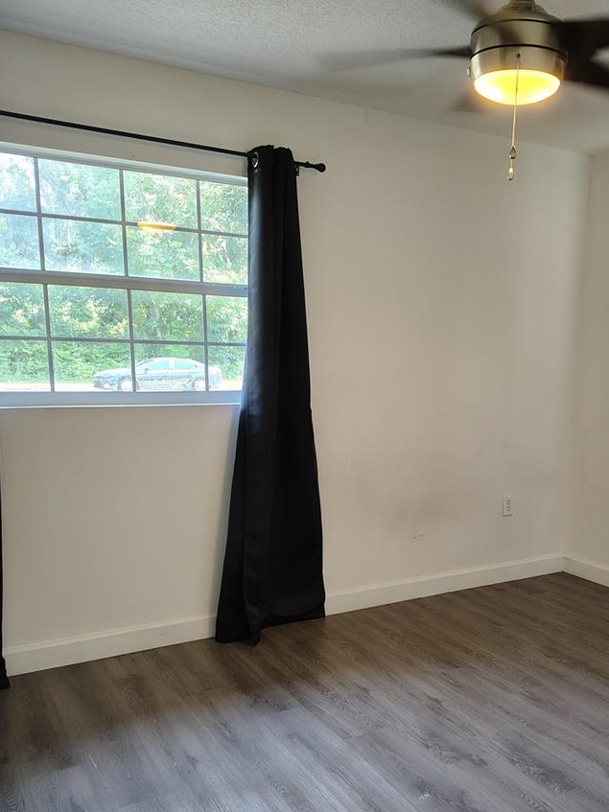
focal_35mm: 34
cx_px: 407
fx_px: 798
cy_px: 502
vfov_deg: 53.4
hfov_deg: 41.2
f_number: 1.8
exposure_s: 1/60
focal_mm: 5.56
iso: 745
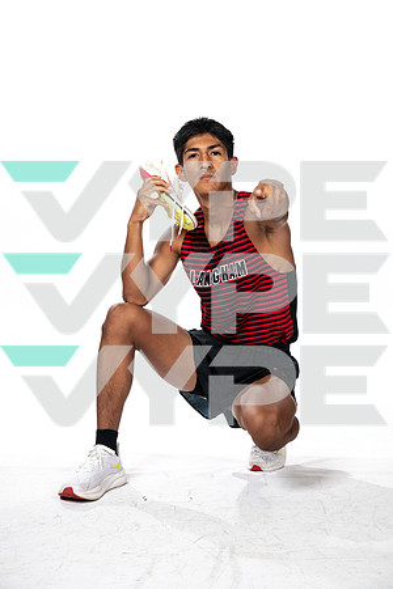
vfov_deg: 28.8
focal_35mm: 70
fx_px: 1146
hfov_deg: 19.5
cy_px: 294
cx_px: 196
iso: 400
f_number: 7.1
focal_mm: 70
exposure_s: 1/320
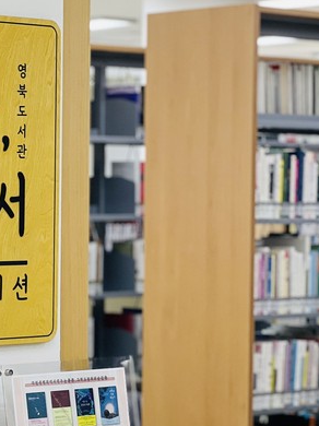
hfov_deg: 9.4
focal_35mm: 158
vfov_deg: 12.4
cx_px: 50
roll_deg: -0.2
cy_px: 416
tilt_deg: -5.2
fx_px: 1944
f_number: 2.8
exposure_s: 1/120
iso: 200
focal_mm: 9
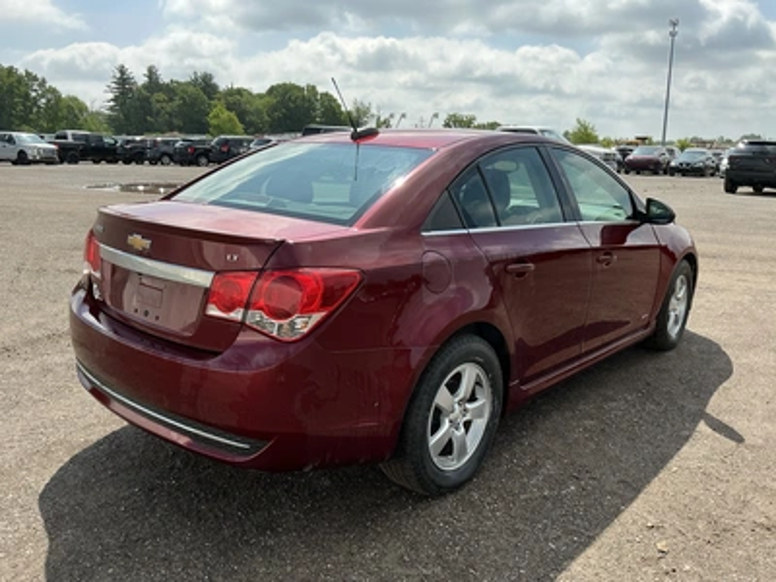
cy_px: 291
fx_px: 628
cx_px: 388
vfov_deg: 49.7
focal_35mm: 28
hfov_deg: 63.4
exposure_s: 1/1912
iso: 25
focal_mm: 3
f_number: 1.8
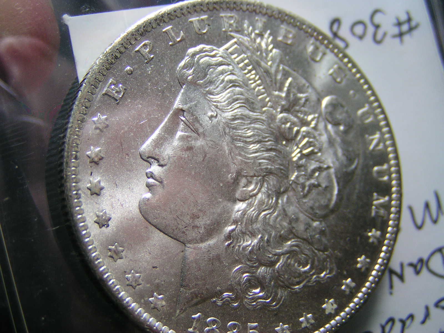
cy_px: 166
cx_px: 222
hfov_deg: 30.7
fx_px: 808
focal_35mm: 63
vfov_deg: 23.3
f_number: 3.2
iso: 80
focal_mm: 9.7
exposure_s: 1/60
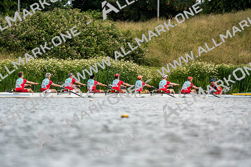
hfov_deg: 4.2
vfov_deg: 2.8
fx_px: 3410
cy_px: 84
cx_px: 126
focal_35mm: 489
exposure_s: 1/2000
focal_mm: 489
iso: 400
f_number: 6.3
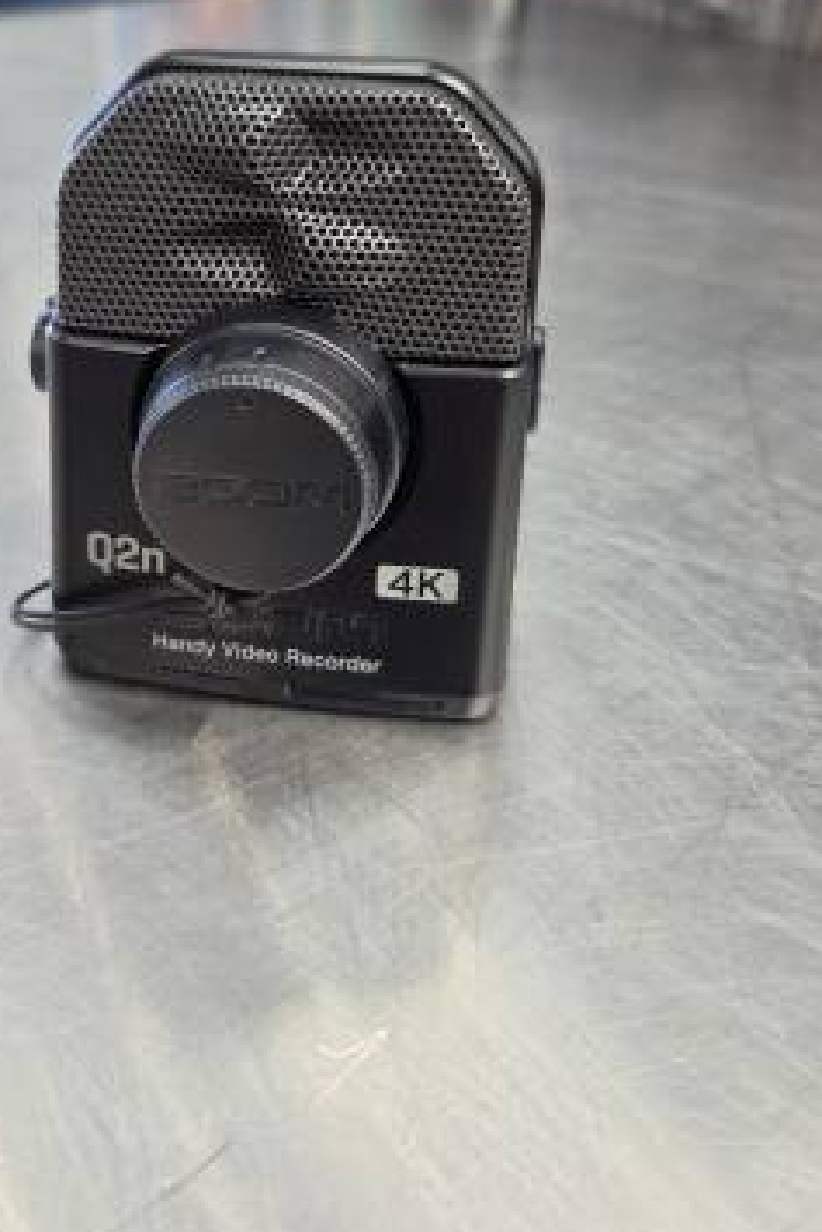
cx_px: 291
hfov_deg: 37.6
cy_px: 465
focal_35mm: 35
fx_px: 1197
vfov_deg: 53.8
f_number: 1.8
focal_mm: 5.4
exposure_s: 1/120
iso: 80
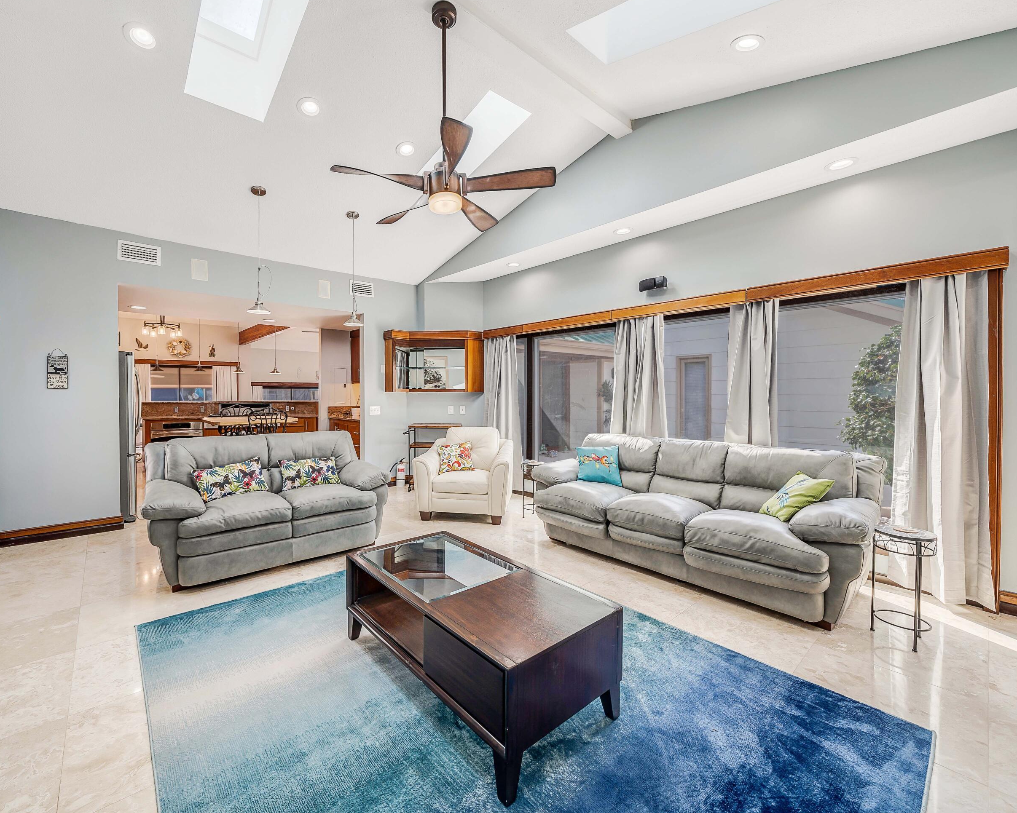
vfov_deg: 88.0
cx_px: 475
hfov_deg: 100.6
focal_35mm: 14
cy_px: 395
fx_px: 421
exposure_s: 1/50
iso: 100
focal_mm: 12
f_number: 5.6
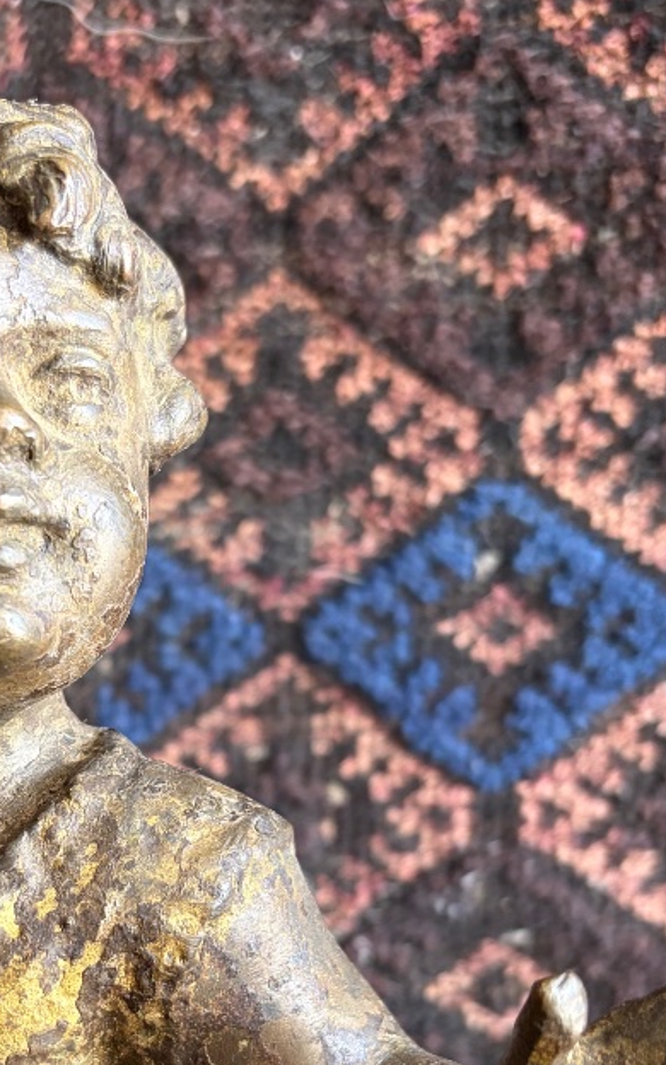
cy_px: 800
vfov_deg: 37.2
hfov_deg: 24.0
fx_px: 1539
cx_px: 120
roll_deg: +2.2
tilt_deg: -16.2
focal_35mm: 53
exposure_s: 1/60
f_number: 1.6
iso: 200
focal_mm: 5.96
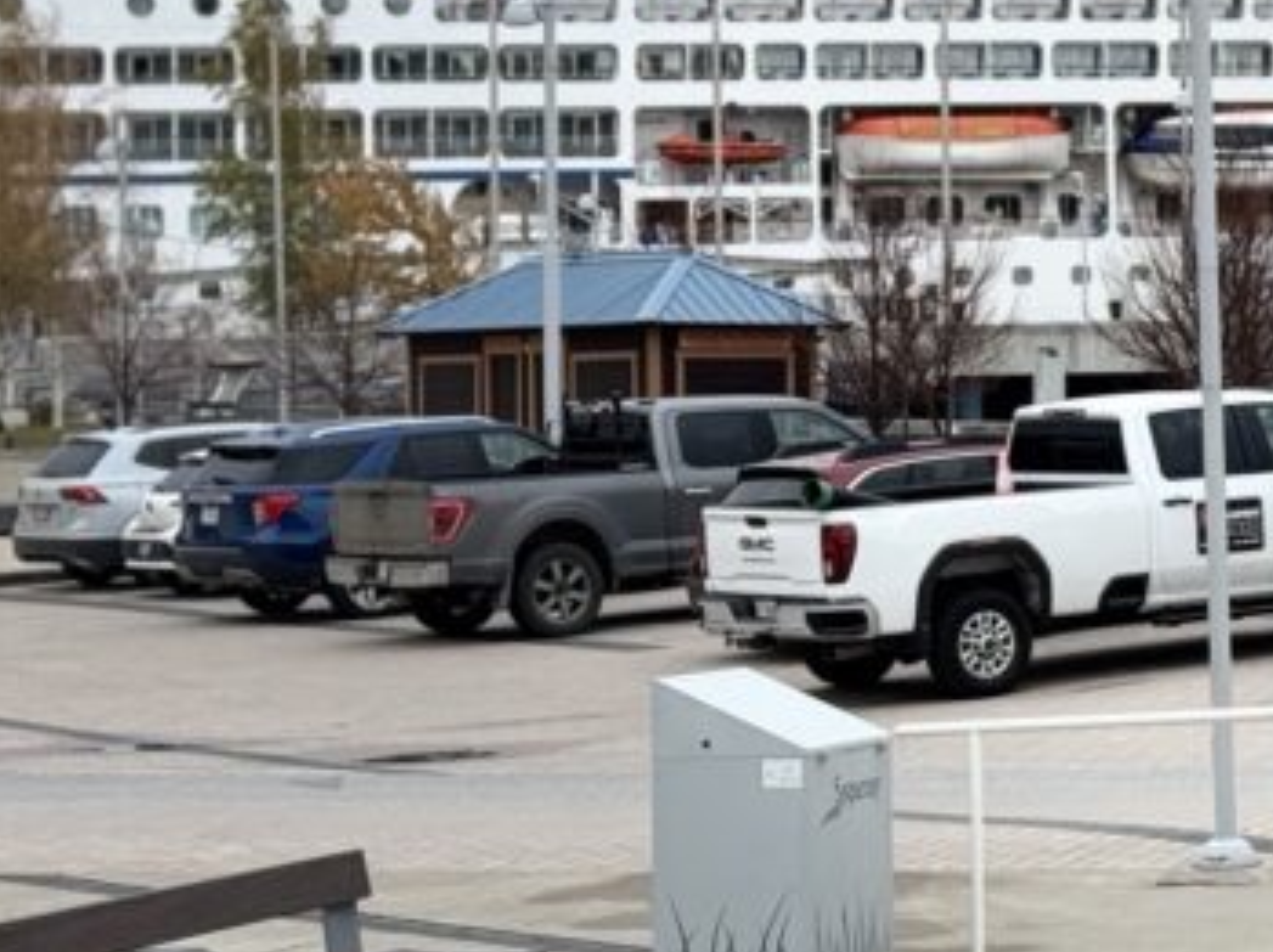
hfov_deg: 13.6
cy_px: 193
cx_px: 1506
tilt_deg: +2.2
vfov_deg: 10.5
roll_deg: +1.4
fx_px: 5180
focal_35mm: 141
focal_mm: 6.76
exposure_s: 1/1043
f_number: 1.78
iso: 64
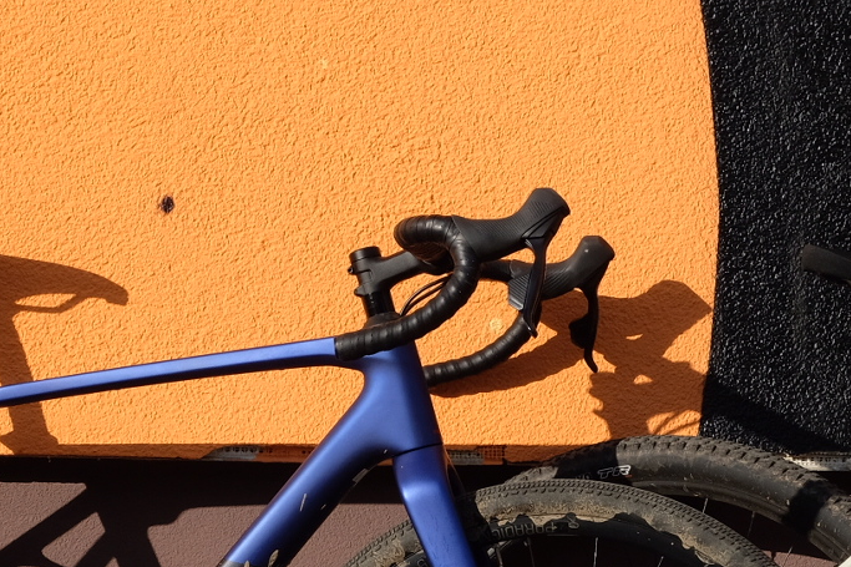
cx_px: 647
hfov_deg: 19.5
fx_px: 2458
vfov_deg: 13.1
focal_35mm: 104
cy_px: 482
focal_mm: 26.5
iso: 400
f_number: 11
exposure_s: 1/420
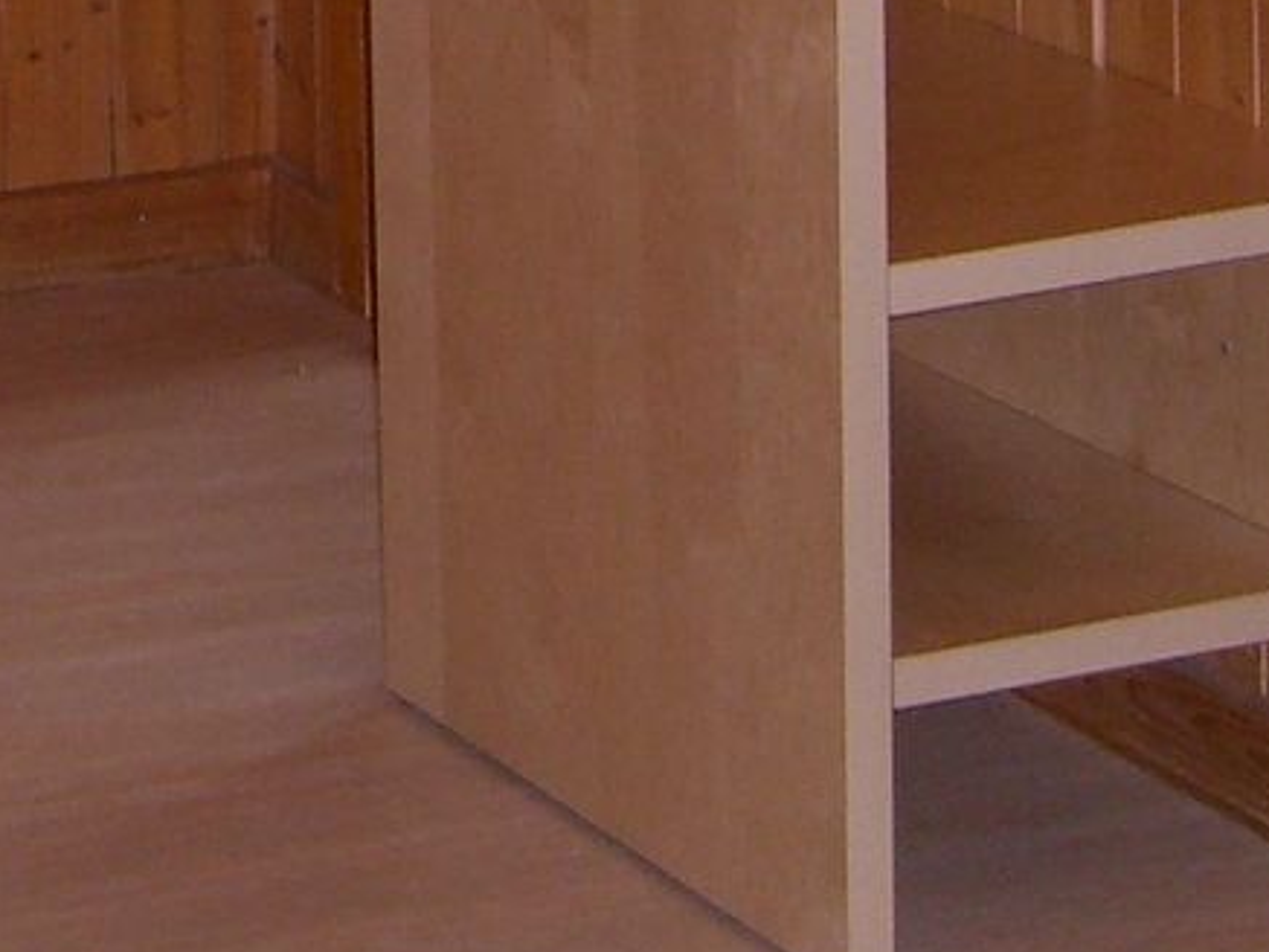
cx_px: -267
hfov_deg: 10.9
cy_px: -917
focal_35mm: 178
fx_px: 6527
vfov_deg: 8.0
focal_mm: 7.9
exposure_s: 1/60
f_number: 2.8
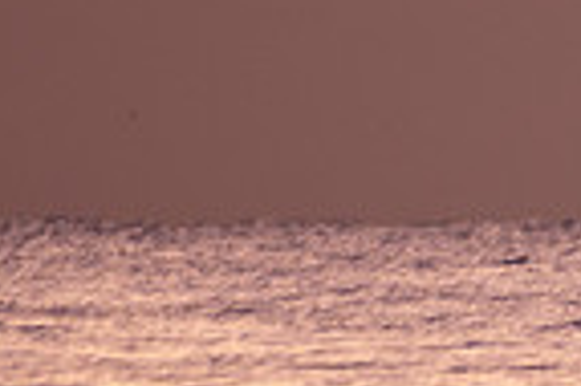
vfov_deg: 0.5
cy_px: 242
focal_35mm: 3048
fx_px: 49135
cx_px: 1125
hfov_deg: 0.7
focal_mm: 500
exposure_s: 1/6
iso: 100
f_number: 6.3
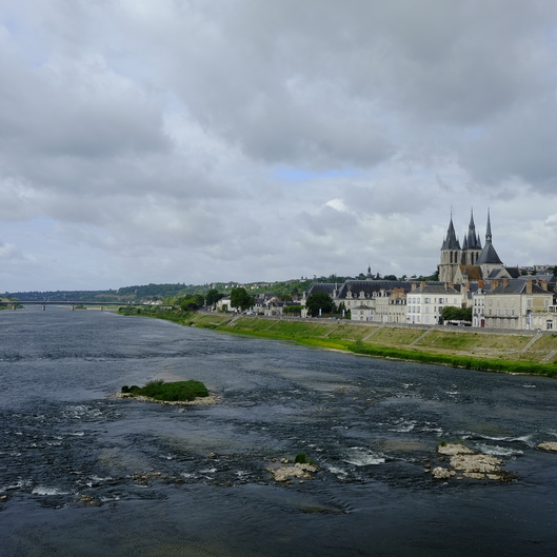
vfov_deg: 37.6
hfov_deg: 37.3
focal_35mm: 45
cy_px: 280
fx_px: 819
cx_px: 350
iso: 400
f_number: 11
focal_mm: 23
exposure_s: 1/110
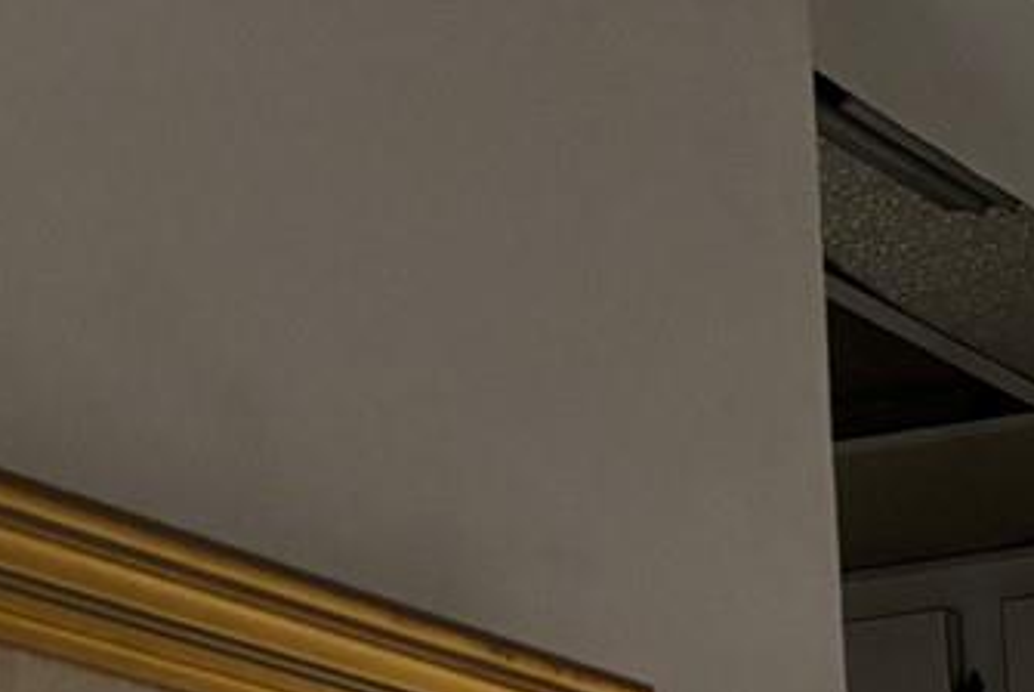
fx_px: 3708
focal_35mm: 129
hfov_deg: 14.6
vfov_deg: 9.3
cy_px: 1776
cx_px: 1642
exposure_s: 1/60
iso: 250
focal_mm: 5.96
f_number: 1.6
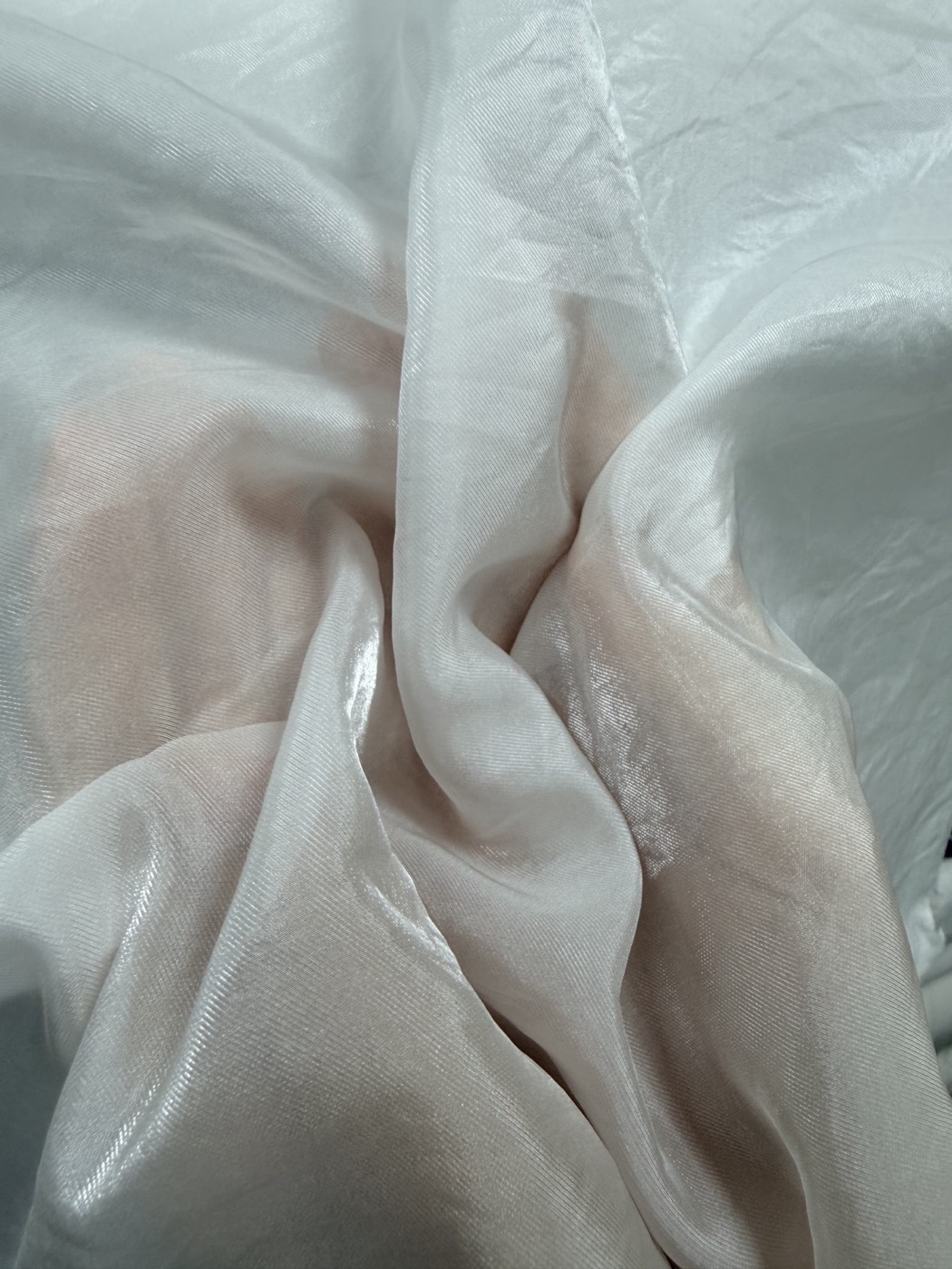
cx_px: 476
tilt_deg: -41.0
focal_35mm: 24
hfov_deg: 56.8
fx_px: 880
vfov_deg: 71.6
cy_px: 634
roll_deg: -6.1
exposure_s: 1/100
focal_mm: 2.22
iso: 40
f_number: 2.2
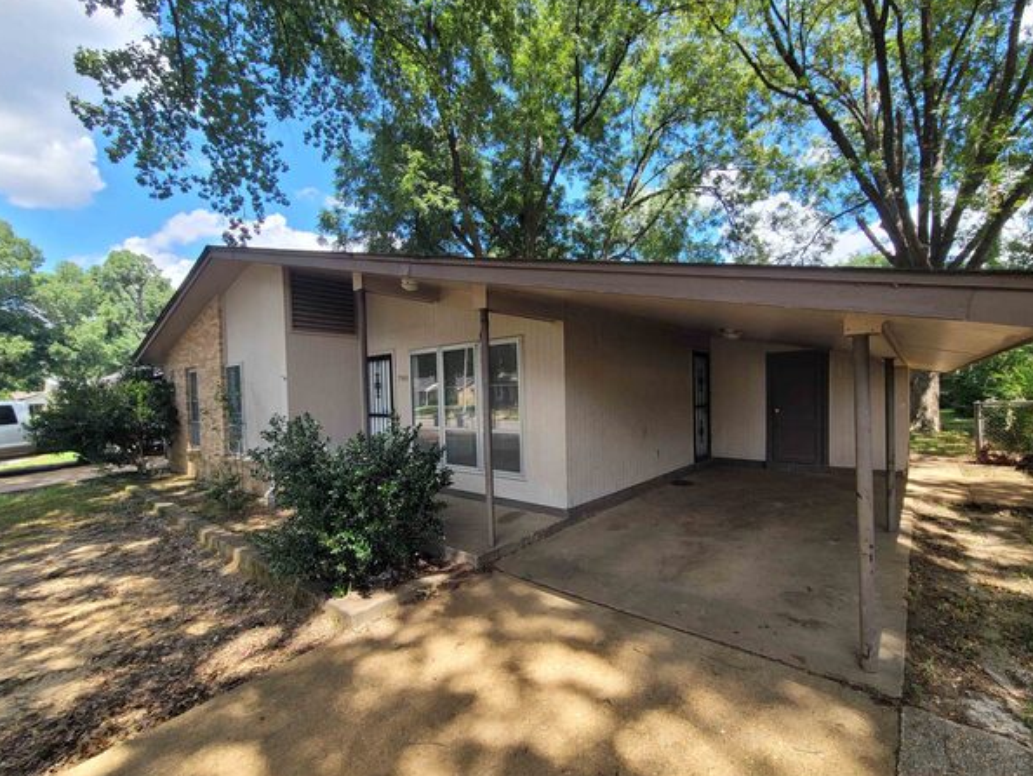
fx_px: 418
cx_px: 548
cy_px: 405
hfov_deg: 101.9
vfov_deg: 85.7
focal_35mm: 14
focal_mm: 2.2
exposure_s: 1/404
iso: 50
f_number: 2.2
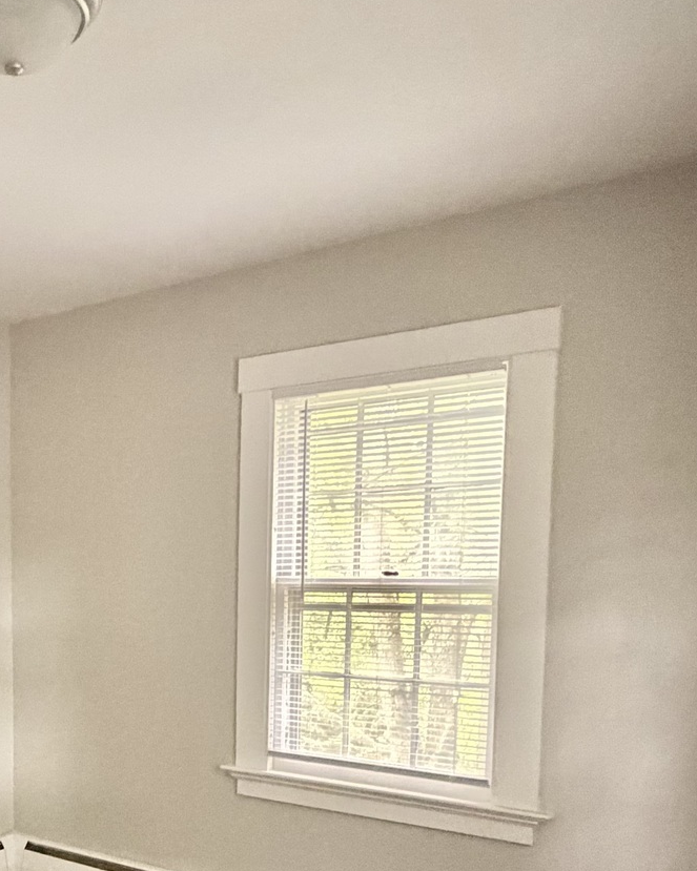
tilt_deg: -4.8
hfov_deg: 36.0
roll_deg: -0.5
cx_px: 32
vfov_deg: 45.9
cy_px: 673
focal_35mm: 38
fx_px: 980
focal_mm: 2.22
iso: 1250
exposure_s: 1/40
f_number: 2.2
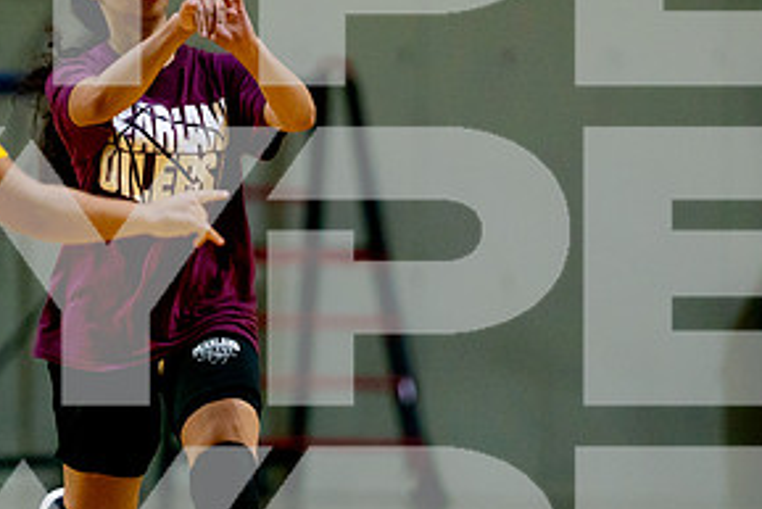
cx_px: 216
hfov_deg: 5.1
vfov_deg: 3.4
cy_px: 268
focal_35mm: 402
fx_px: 8513
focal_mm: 200
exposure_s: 1/1000
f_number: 2.8
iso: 4000
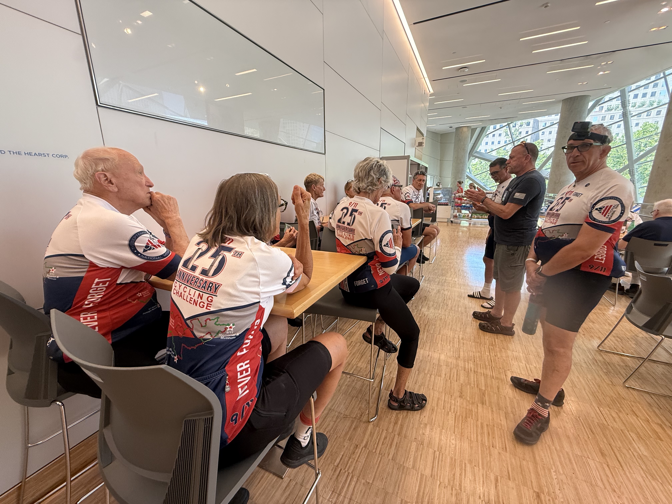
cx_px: 336
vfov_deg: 85.7
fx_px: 272
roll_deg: +1.7
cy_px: 252
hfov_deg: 102.1
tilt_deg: -13.8
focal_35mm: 14
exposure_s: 1/99
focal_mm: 2.22
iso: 125
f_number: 2.2
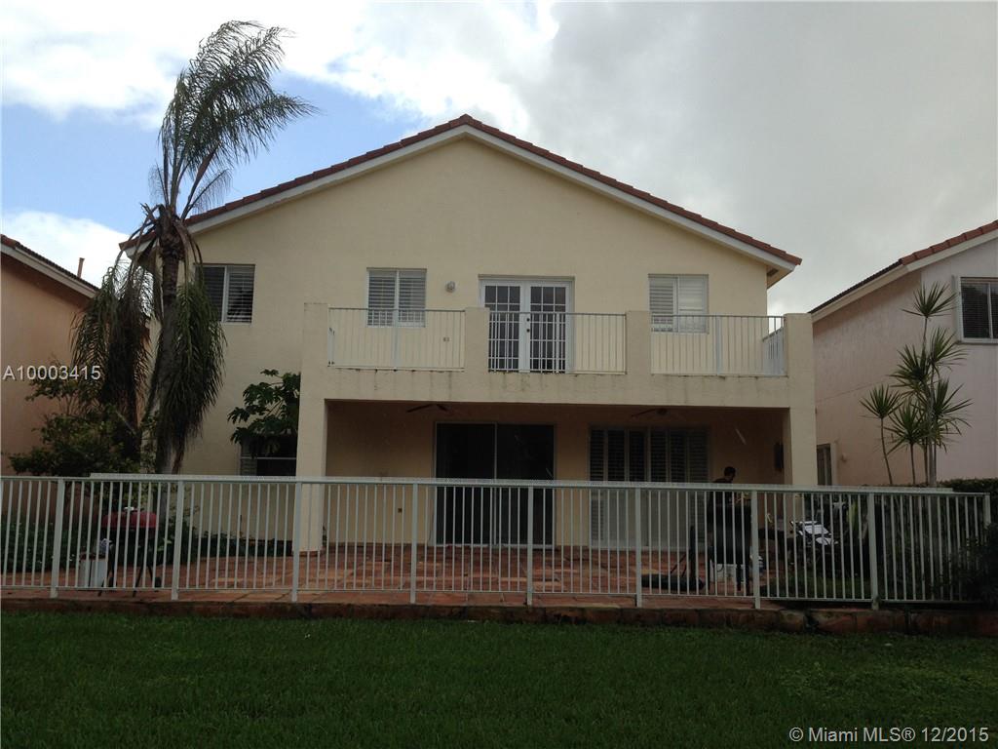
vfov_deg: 42.9
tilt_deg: +4.6
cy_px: 374
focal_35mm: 33
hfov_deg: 55.4
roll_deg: +0.3
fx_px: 951
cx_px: 499
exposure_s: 1/861
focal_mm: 4.12
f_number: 2.4
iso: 50
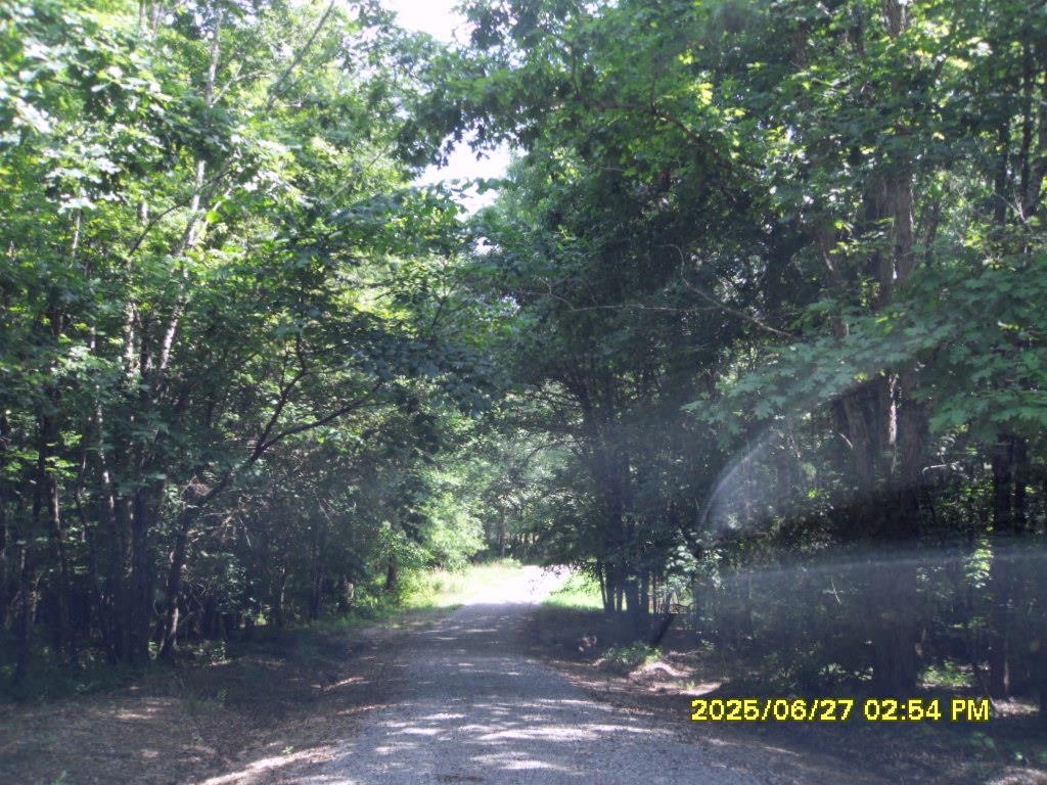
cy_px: 392
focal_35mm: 35
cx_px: 524
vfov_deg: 40.7
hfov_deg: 52.6
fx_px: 1059
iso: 80
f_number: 3.5
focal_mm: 6.3
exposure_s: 1/60
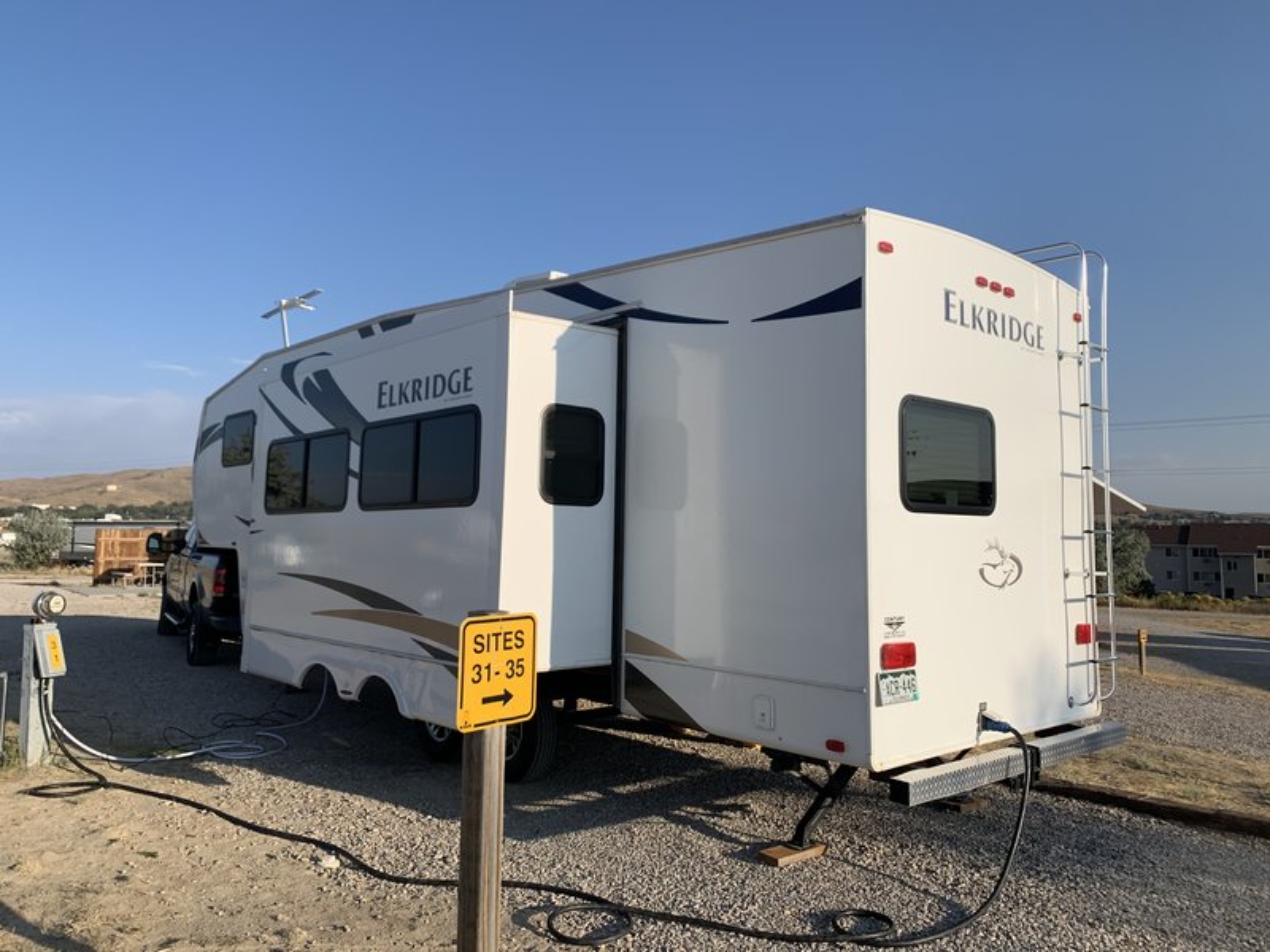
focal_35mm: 26
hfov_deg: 67.3
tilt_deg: +4.0
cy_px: 476
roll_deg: -0.3
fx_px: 954
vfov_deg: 53.1
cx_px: 635
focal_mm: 4.25
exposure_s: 1/2364
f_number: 1.8
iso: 25
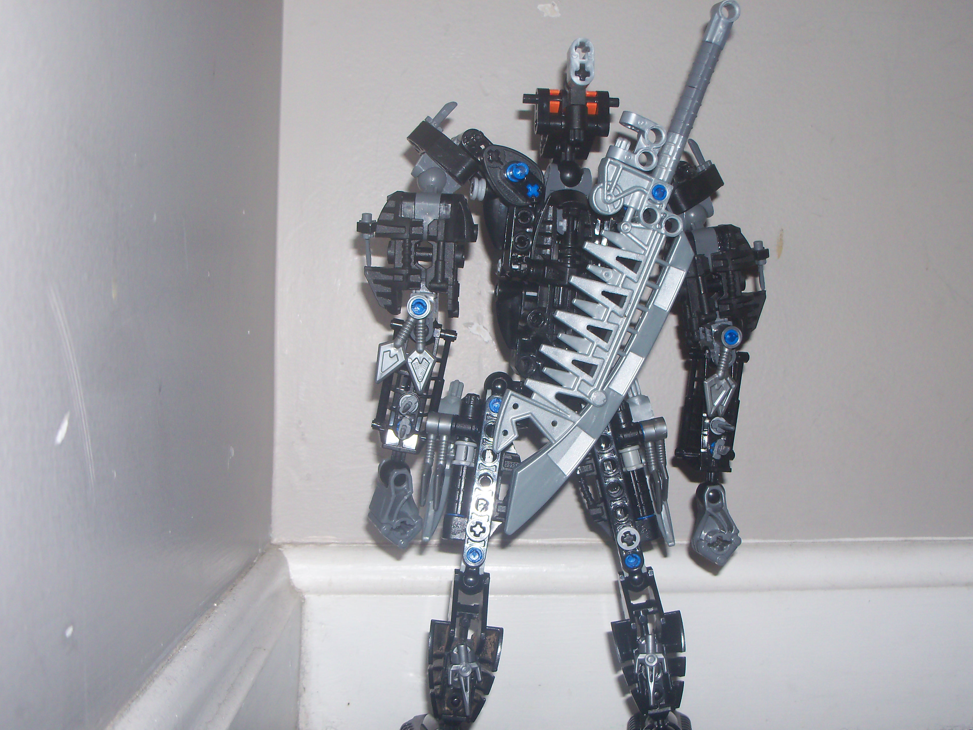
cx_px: 473
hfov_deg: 45.8
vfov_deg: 35.1
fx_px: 1152
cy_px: 423
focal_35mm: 41
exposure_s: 1/30
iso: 64
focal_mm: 6.3
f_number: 3
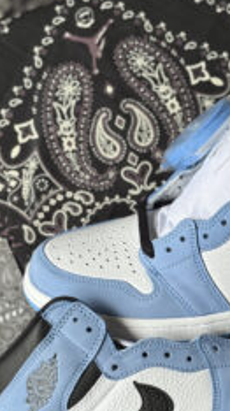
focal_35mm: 97
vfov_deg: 21.9
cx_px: 205
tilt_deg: -80.3
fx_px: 1055
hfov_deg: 12.3
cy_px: 297
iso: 32
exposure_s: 1/441
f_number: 1.6
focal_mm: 5.96
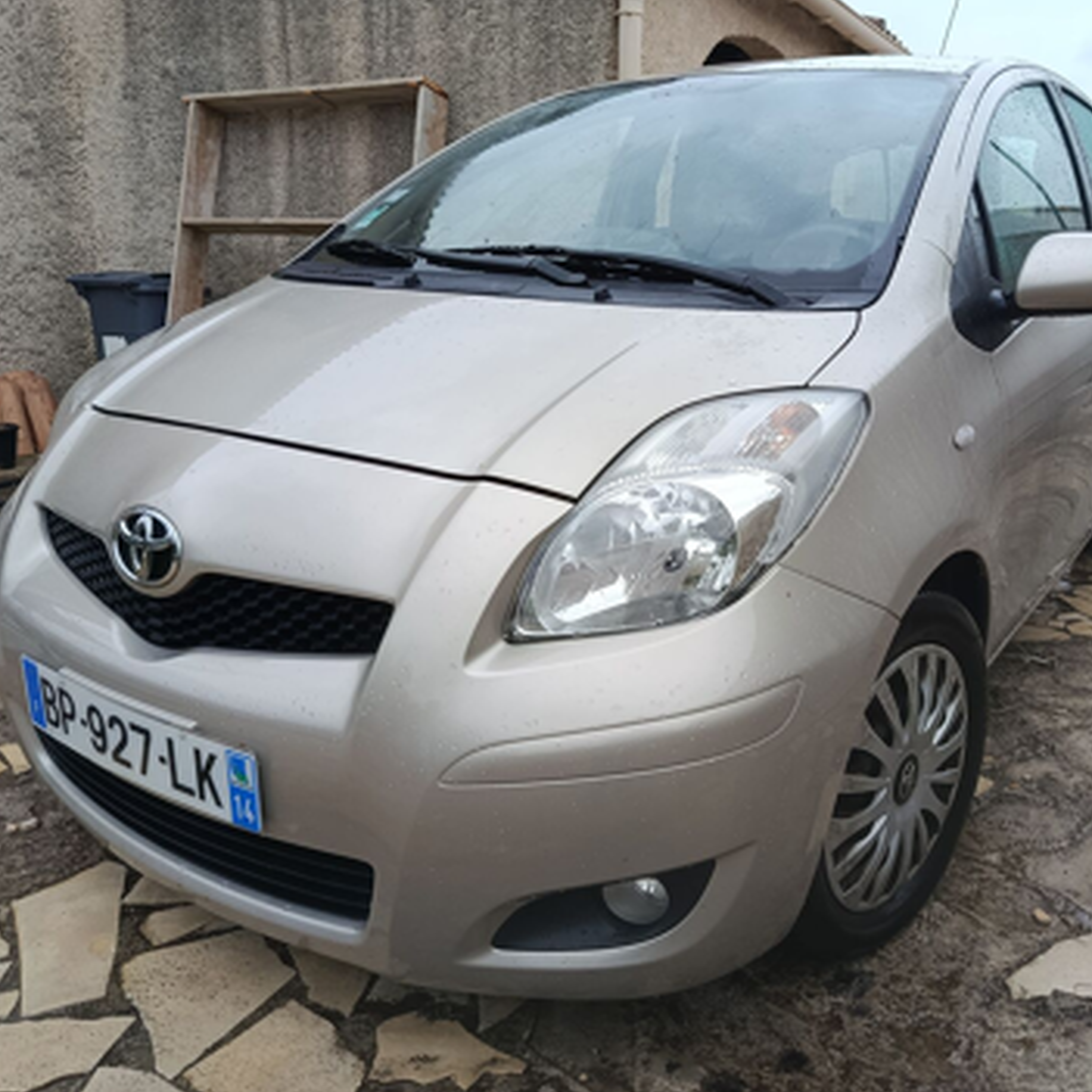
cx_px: 653
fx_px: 1035
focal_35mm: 29
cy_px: 535
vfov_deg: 55.6
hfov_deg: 55.2
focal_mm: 5.24
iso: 50
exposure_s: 1/271
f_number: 1.7
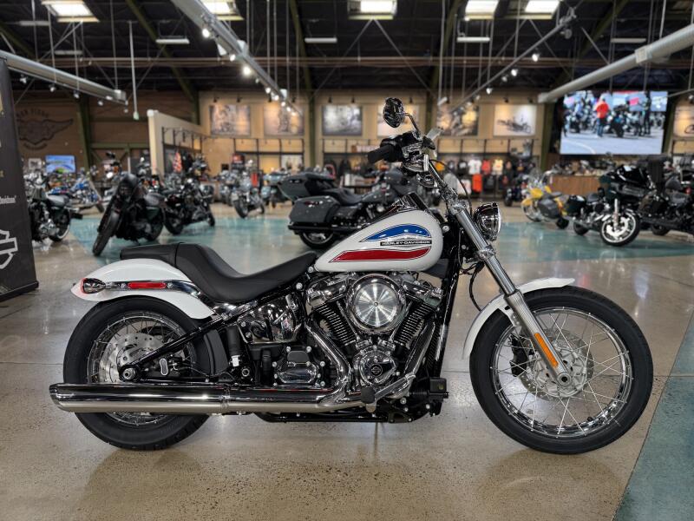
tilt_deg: -9.4
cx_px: 347
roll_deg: +0.6
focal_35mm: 24
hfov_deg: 71.6
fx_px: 481
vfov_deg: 56.8
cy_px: 260
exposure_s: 1/60
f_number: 1.78
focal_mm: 6.76
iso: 125
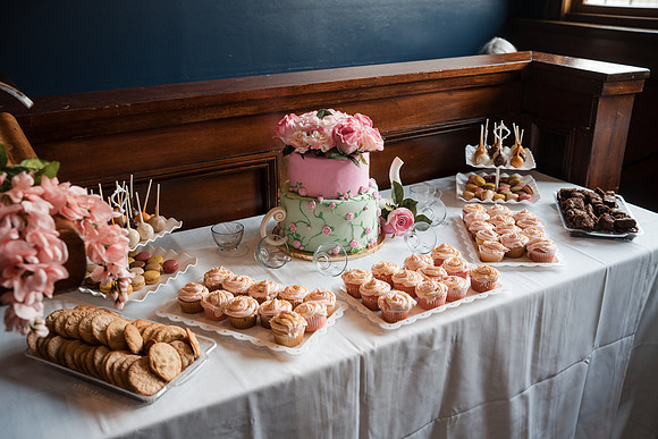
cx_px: 329
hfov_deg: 54.4
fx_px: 640
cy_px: 220
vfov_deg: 37.9
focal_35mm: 35
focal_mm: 35
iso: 1000
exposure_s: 1/250
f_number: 4
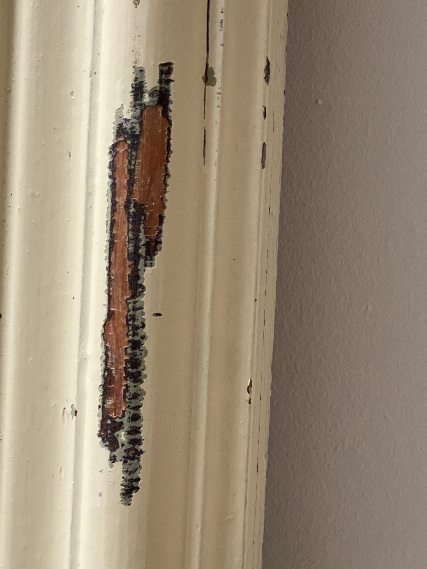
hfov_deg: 18.2
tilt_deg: -3.2
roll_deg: -0.7
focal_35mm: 81
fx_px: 1332
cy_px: 249
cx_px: 159
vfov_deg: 24.1
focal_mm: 6
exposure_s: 1/90
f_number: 2
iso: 250
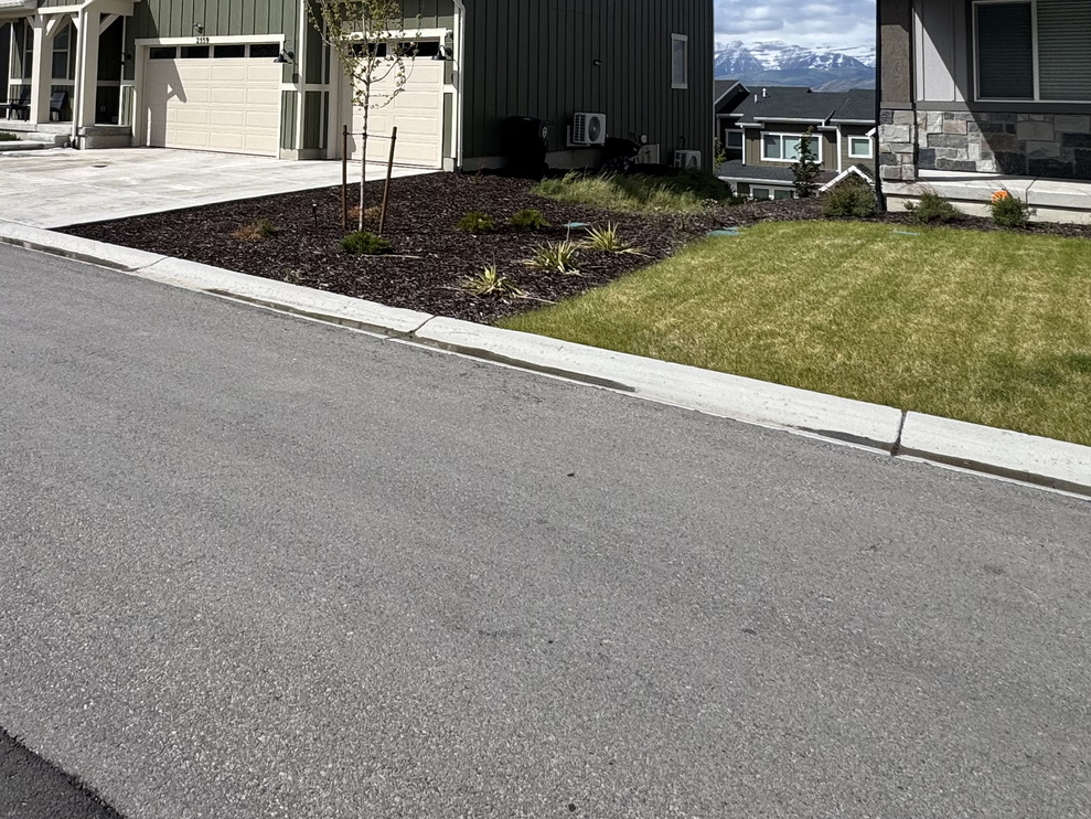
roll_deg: -1.1
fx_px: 914
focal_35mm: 29
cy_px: 30
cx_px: 399
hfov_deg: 60.7
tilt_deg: +3.9
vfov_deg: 42.7
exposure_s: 1/2770
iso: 50
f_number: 2.2
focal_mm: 2.22
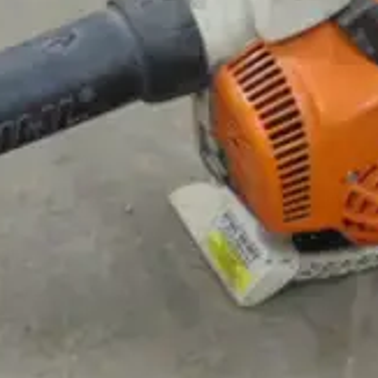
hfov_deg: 19.4
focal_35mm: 87
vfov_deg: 19.8
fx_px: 1075
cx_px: 5
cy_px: 269
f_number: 3
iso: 320
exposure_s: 1/40
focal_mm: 4.5
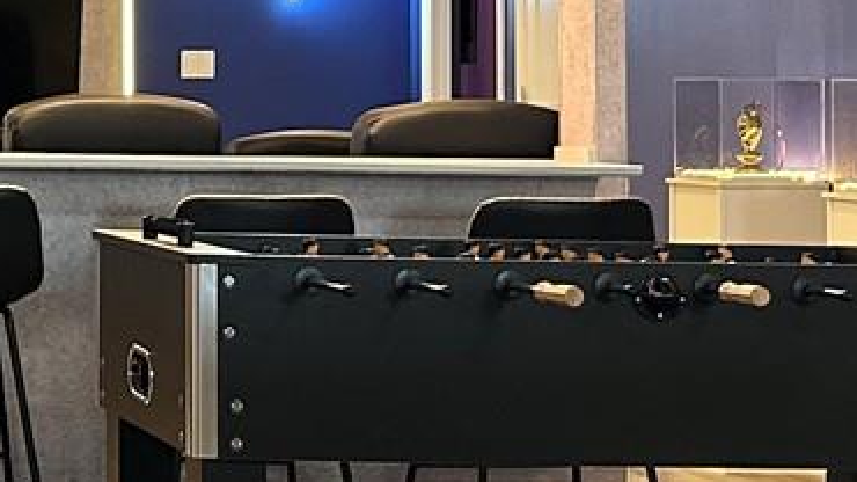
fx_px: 2567
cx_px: -380
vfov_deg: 10.7
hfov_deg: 17.3
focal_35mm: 113
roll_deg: +0.2
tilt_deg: +0.6
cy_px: 49
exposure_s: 1/60
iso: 250
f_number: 1.78
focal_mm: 6.86
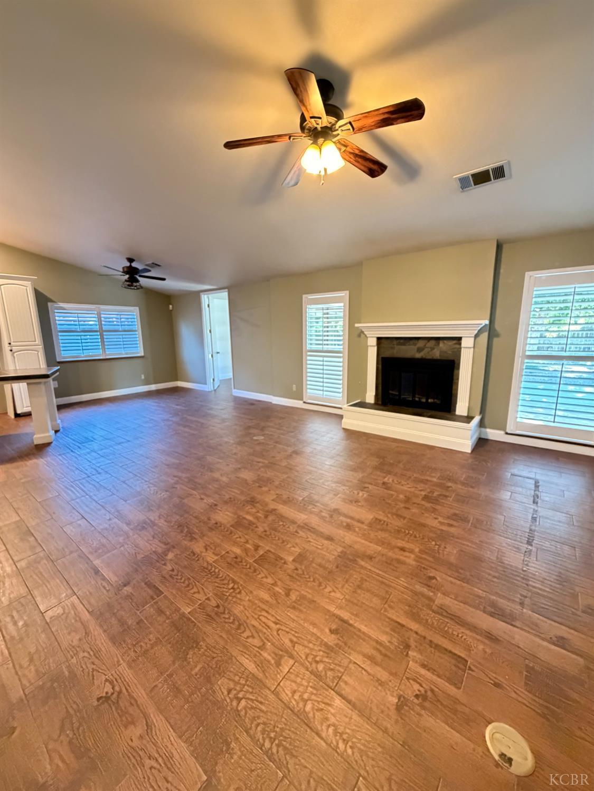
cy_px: 396
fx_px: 320
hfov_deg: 85.7
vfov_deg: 102.0
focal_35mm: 14
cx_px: 297
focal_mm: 2.22
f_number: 2.2
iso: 1000
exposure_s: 1/40
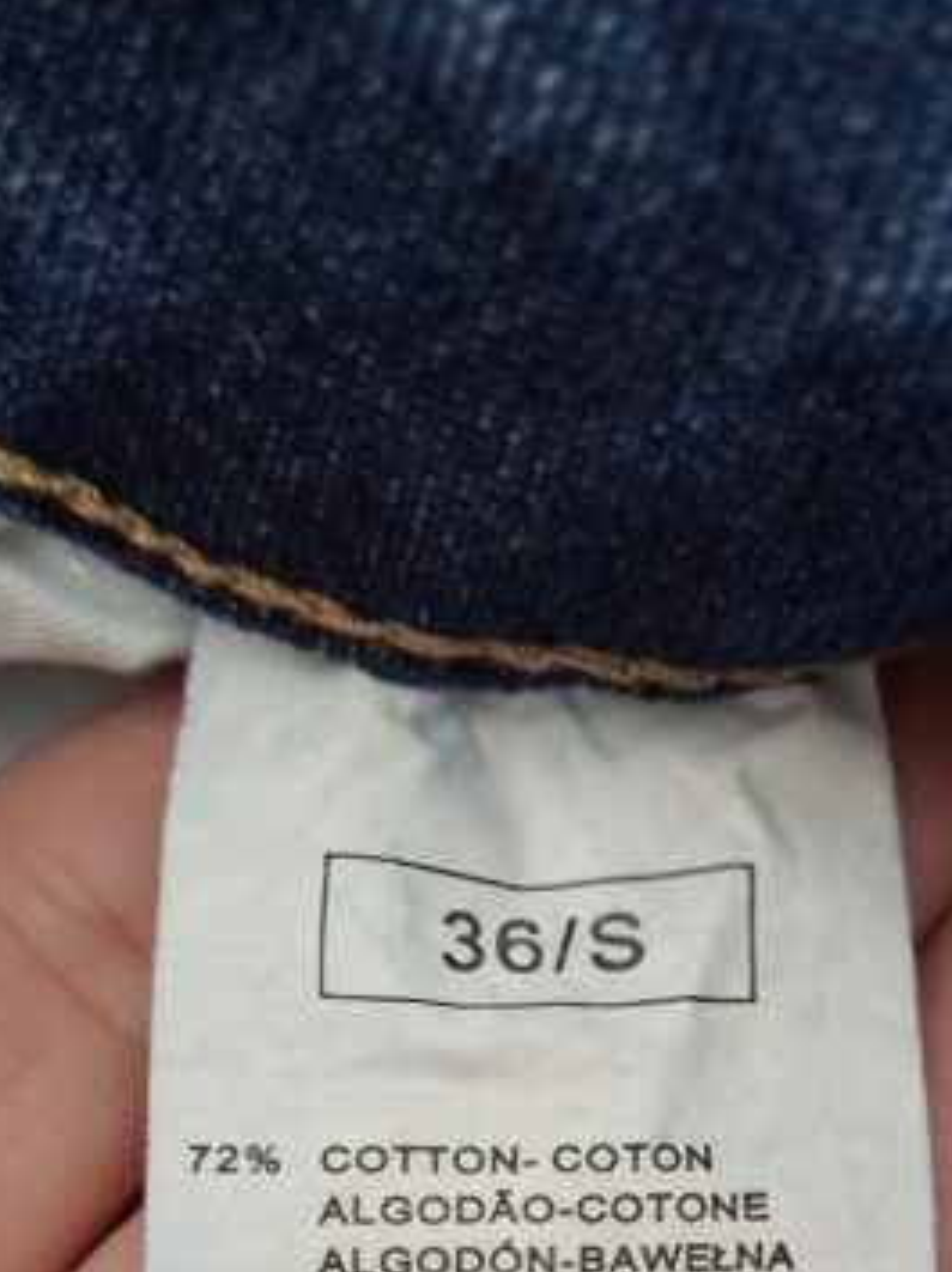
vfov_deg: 34.1
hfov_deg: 28.0
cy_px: 1222
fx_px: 1909
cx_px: 539
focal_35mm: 52
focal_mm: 5.54
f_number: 1.8
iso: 400
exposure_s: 1/25
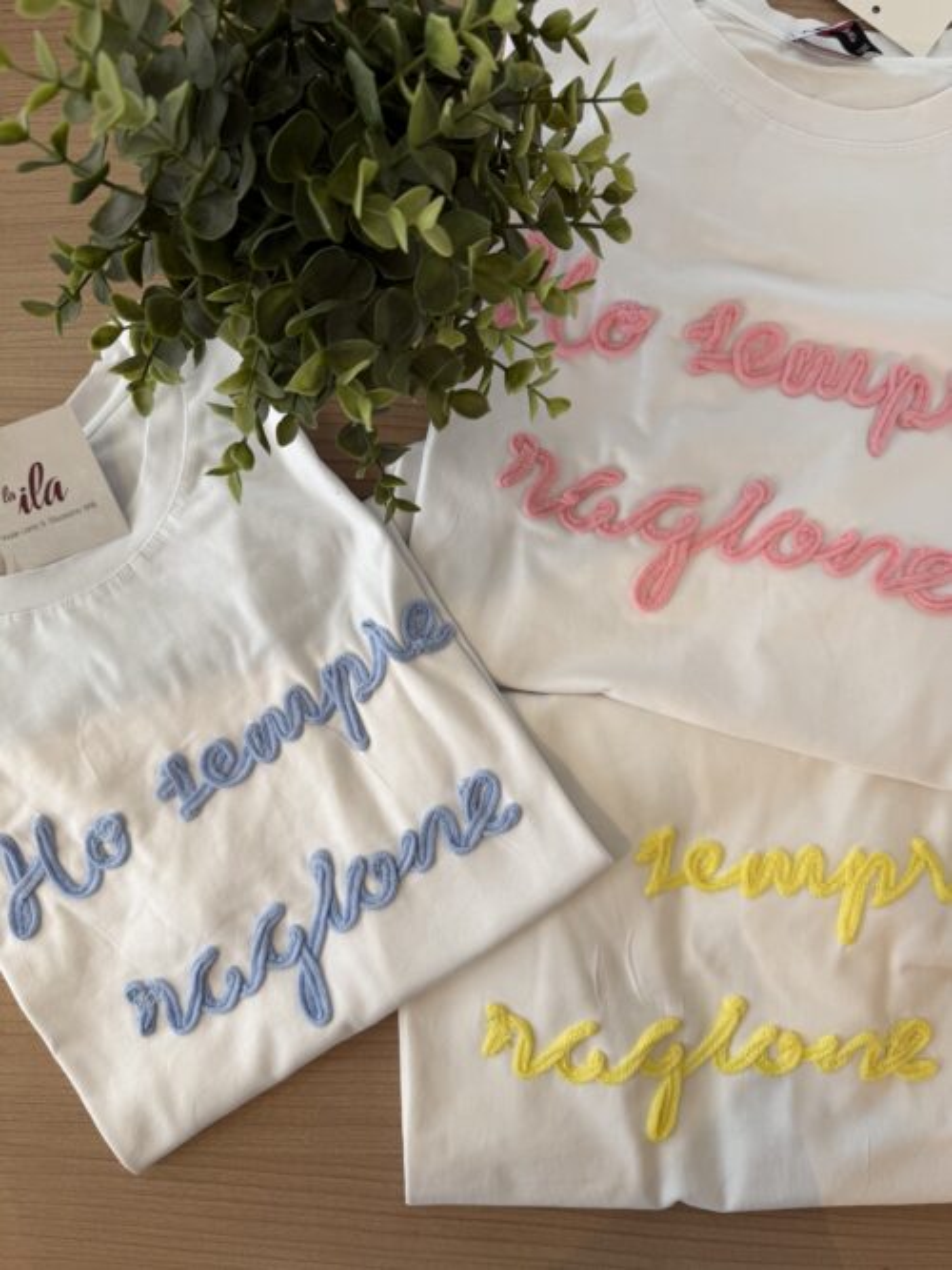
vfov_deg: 71.6
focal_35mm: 24
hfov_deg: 56.8
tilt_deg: -88.7
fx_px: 880
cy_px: 635
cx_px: 476
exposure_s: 1/121
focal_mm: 6.76
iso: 80
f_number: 1.78
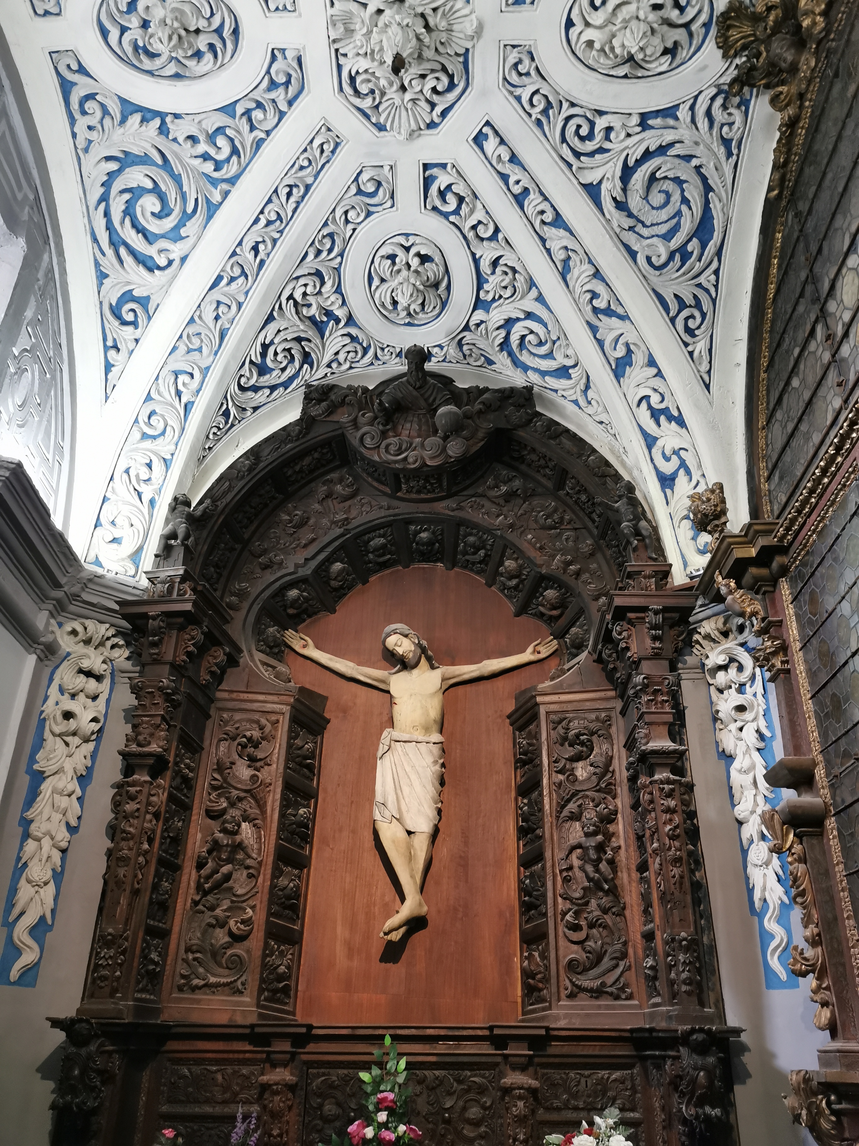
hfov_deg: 51.4
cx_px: 430
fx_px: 893
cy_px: 573
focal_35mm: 27
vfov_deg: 65.3
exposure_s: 1/33.3
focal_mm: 5.56
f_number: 1.6
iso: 400
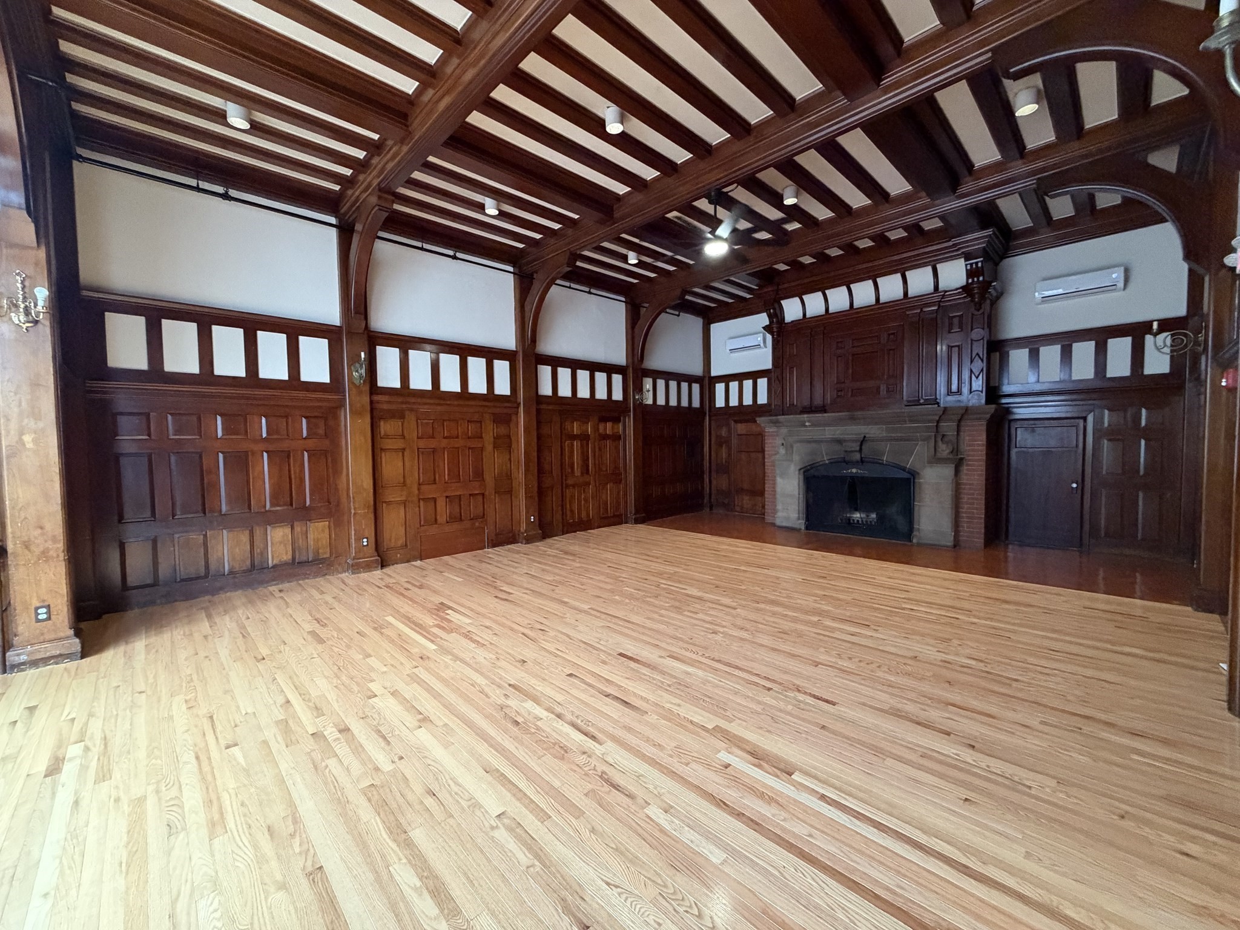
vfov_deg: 85.7
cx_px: 620
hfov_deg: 102.1
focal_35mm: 14
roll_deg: +0.1
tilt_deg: -2.9
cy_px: 465
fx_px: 502
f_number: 2.2
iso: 500
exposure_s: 1/60
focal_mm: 2.22
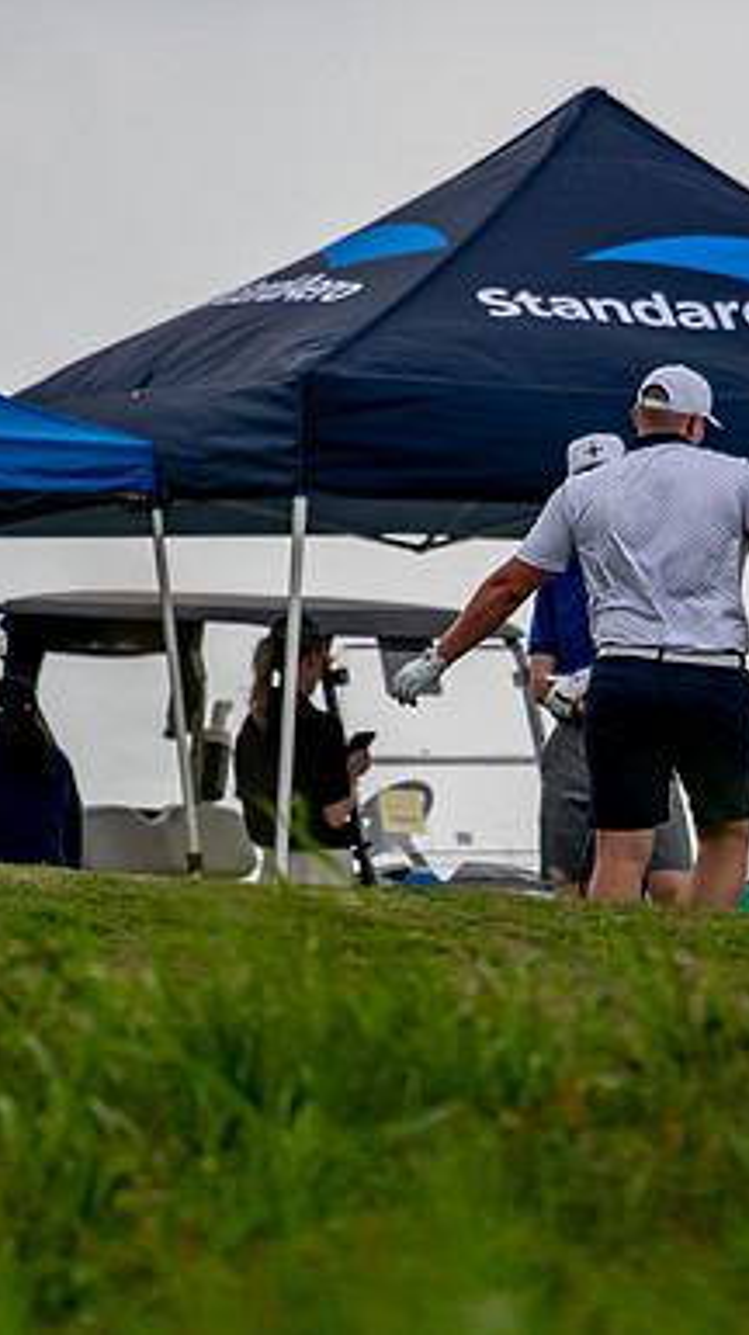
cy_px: 668
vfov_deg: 2.3
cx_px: 714
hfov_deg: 1.3
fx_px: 32689
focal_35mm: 924
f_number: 5.6
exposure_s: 1/2000
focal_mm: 390
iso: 320
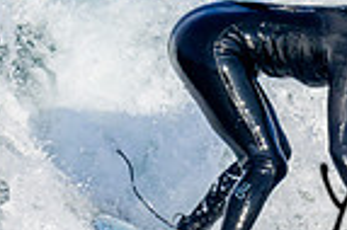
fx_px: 35690
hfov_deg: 0.6
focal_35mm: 3707
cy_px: 114
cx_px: 471
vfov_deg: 0.4
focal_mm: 800
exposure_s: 1/2000
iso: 360
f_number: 6.3
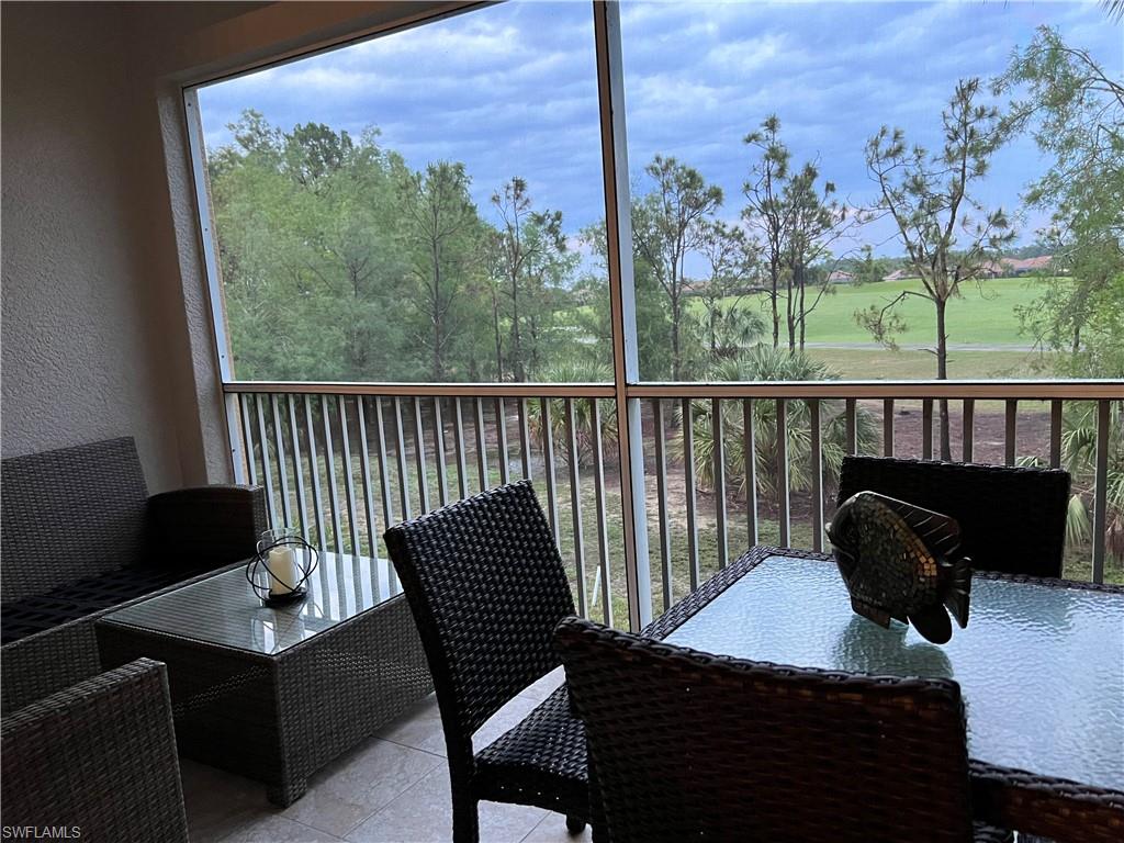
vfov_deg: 53.1
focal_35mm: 26
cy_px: 422
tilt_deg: -9.2
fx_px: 844
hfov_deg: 67.3
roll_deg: +4.1
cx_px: 562
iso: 500
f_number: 1.5
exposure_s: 1/60
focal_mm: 5.7
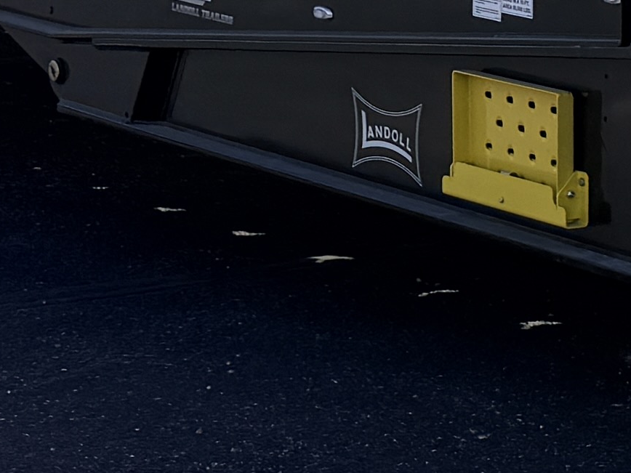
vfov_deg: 9.4
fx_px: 2880
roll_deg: -0.4
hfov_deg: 11.8
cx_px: 1031
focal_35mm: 158
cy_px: 103
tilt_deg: -9.2
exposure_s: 1/3759
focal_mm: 6.76
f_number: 1.78
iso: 80
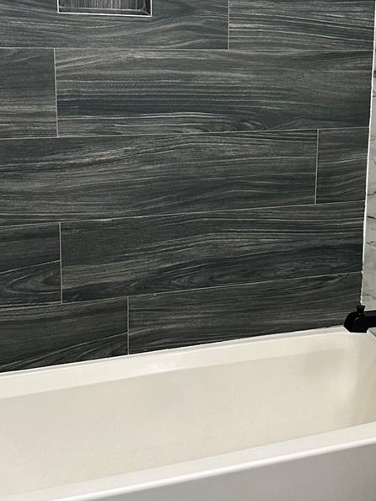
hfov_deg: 23.1
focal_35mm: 62
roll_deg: -2.5
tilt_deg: -13.3
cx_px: 330
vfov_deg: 31.0
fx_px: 898
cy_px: 179
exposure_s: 1/120
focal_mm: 6.86
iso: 200
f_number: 1.78
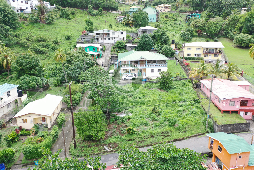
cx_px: 127
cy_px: 85
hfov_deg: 65.5
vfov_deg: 46.4
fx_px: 198
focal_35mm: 28
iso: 160
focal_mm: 10.26
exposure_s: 1/30
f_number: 2.8
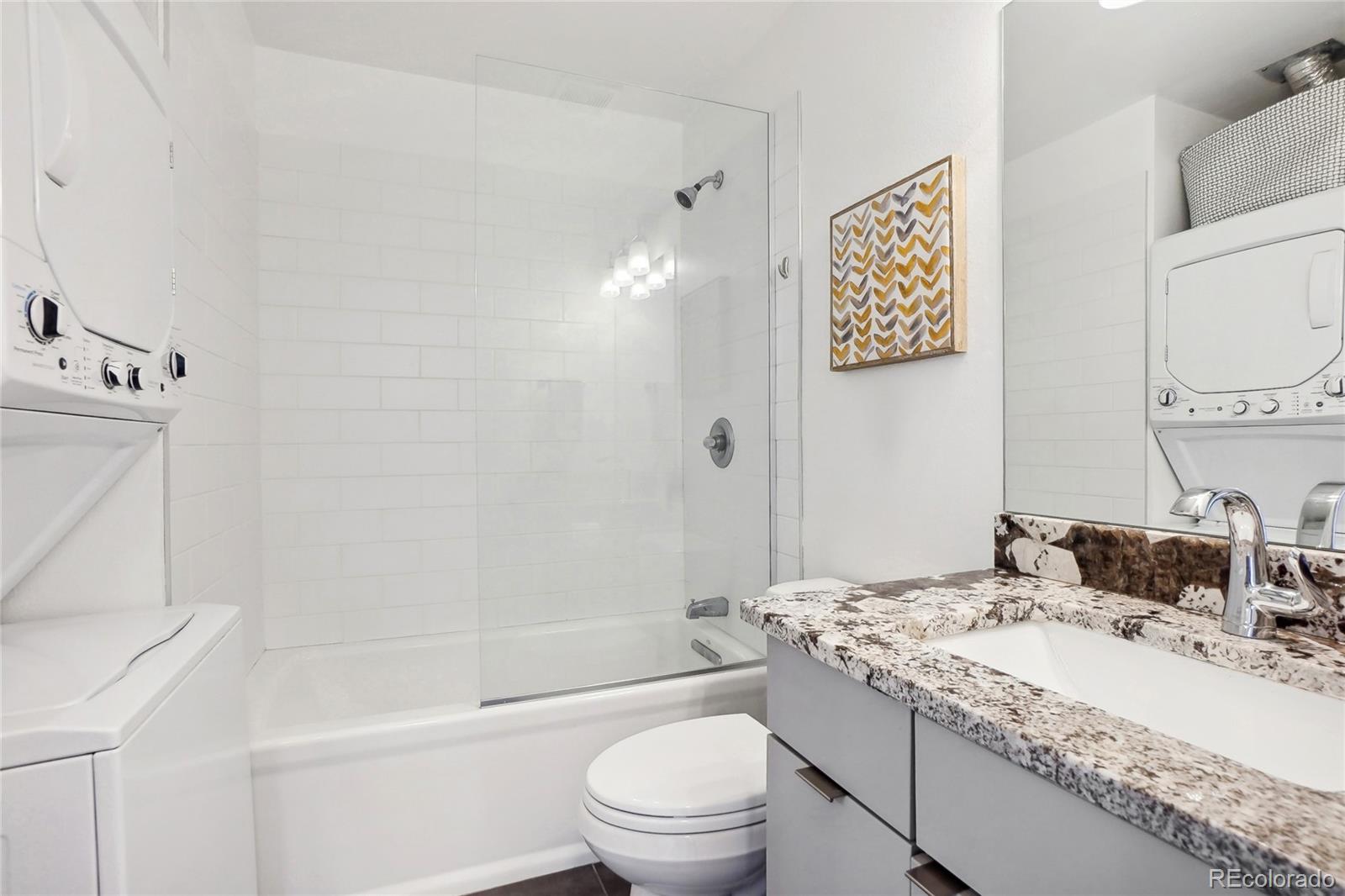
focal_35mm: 15
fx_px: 560
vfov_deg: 77.3
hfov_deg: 100.4
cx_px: 672
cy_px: 448
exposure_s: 1/8
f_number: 8
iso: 400
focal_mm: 10
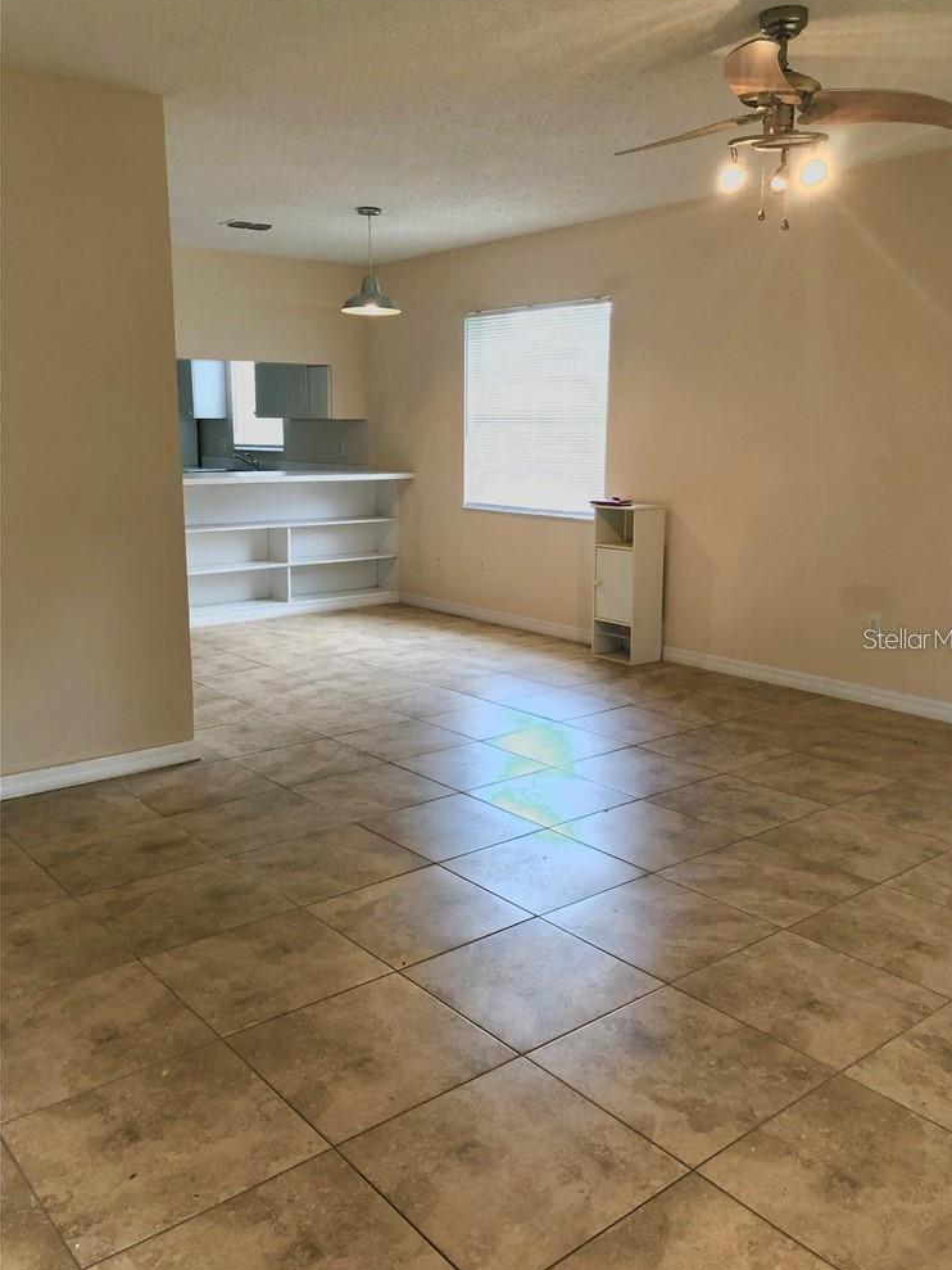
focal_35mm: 29
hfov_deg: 48.2
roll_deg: -1.1
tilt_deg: -9.6
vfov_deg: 61.7
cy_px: 638
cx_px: 491
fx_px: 1063
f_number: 1.8
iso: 25
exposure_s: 1/30
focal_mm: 4
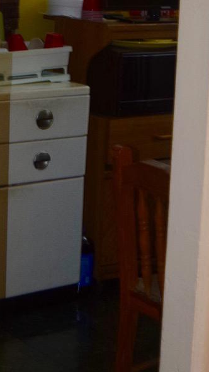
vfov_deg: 19.2
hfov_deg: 10.9
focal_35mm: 110
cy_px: 90
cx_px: 23
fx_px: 1087
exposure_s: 1/60
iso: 900
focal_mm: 27
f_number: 4
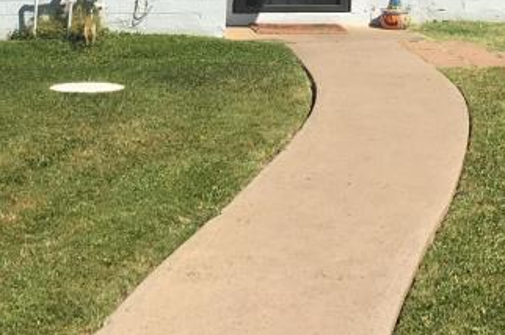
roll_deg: -0.7
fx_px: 1345
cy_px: -210
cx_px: 398
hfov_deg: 21.0
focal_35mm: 96
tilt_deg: +3.6
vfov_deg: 13.2
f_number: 2.2
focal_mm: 4.15
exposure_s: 1/2747
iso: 25
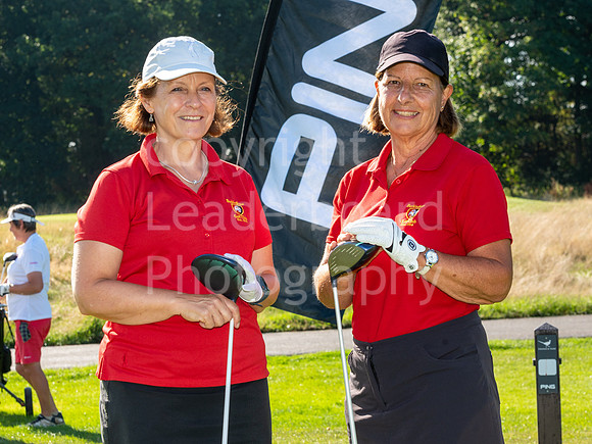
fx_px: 1852
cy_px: 214
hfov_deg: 18.2
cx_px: 309
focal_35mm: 108
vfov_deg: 13.7
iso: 200
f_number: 9
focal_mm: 90
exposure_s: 1/250
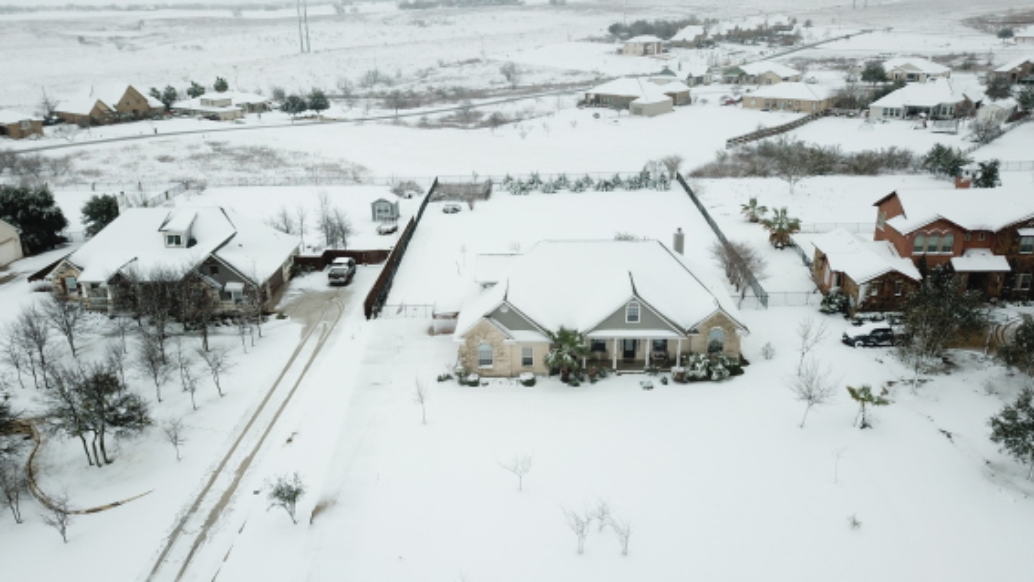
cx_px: 480
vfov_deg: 36.6
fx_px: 877
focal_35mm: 32
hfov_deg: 60.9
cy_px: 345
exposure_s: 1/40
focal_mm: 4.73
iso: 100
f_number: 2.2
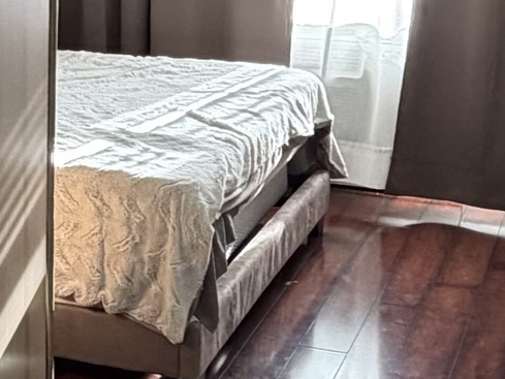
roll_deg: +0.0
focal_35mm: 88
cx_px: 56
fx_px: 1284
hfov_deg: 21.8
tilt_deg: -21.0
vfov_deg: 16.7
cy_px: 279
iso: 250
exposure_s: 1/121
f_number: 2.2
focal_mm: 2.22
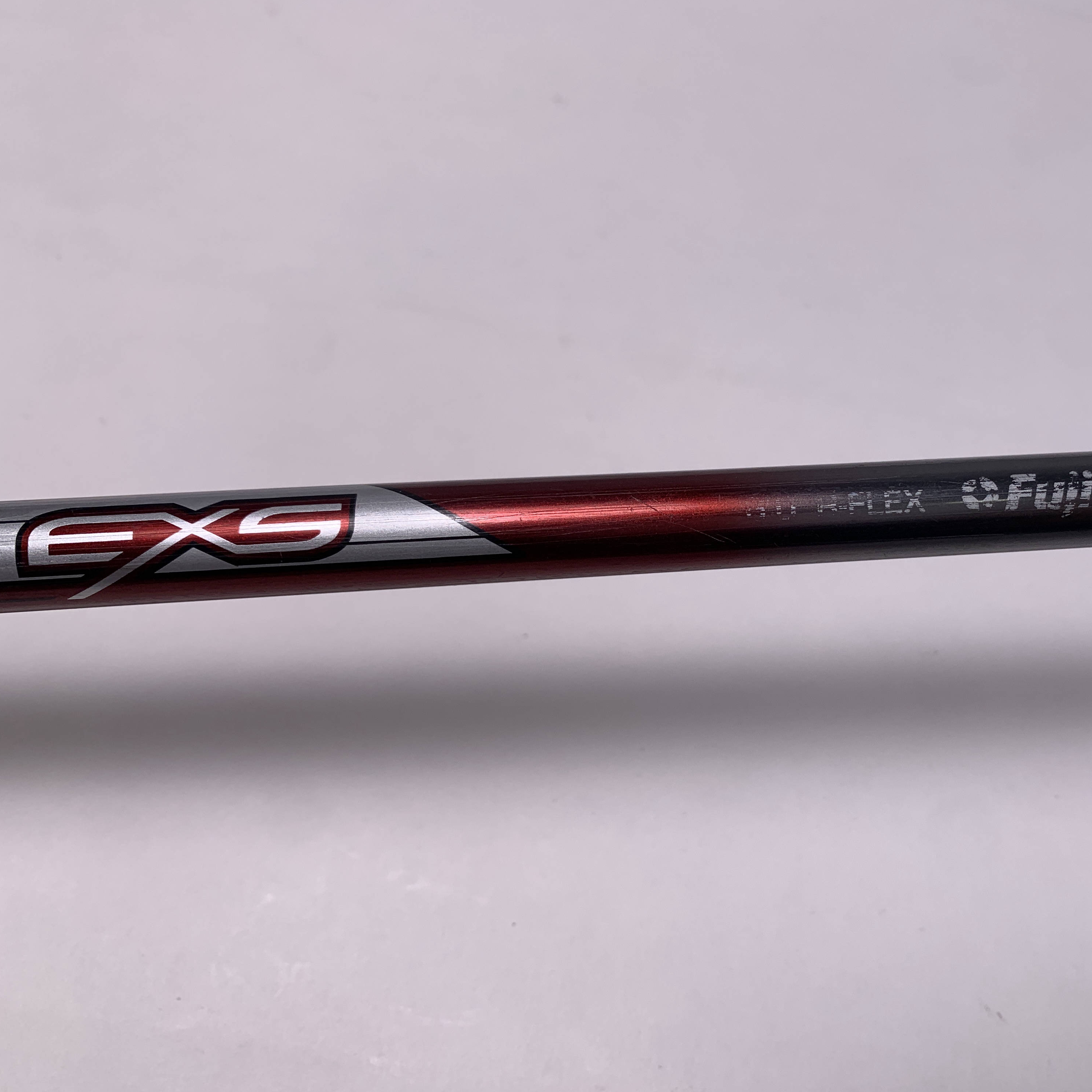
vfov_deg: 52.5
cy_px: 551
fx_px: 1106
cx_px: 729
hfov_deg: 51.5
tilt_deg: -61.2
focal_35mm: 31
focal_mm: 4.25
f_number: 1.8
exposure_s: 1/474
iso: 25
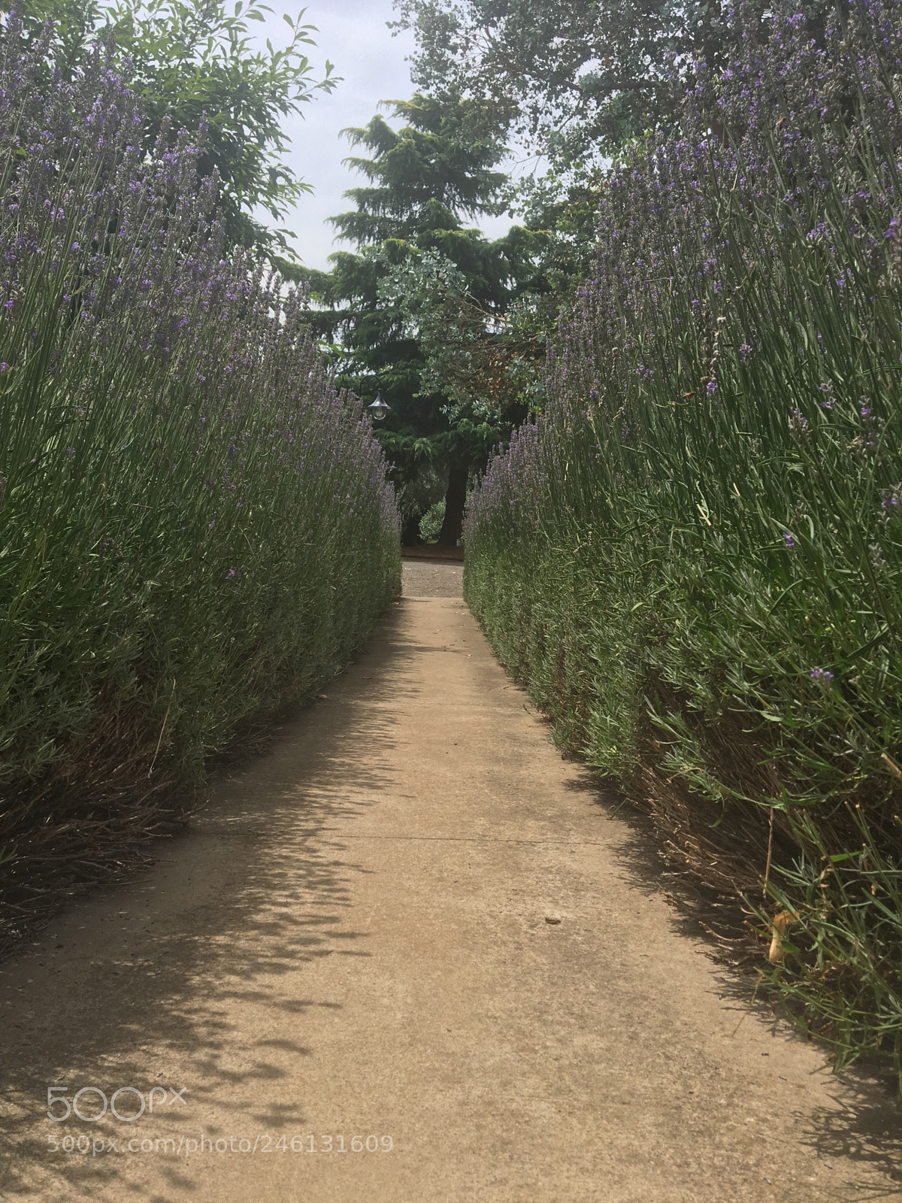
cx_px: 451
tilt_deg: -3.0
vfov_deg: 61.7
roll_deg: -2.7
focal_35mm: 29
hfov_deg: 48.2
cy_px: 602
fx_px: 1008
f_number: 2.2
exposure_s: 1/1261
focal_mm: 4.15
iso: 25
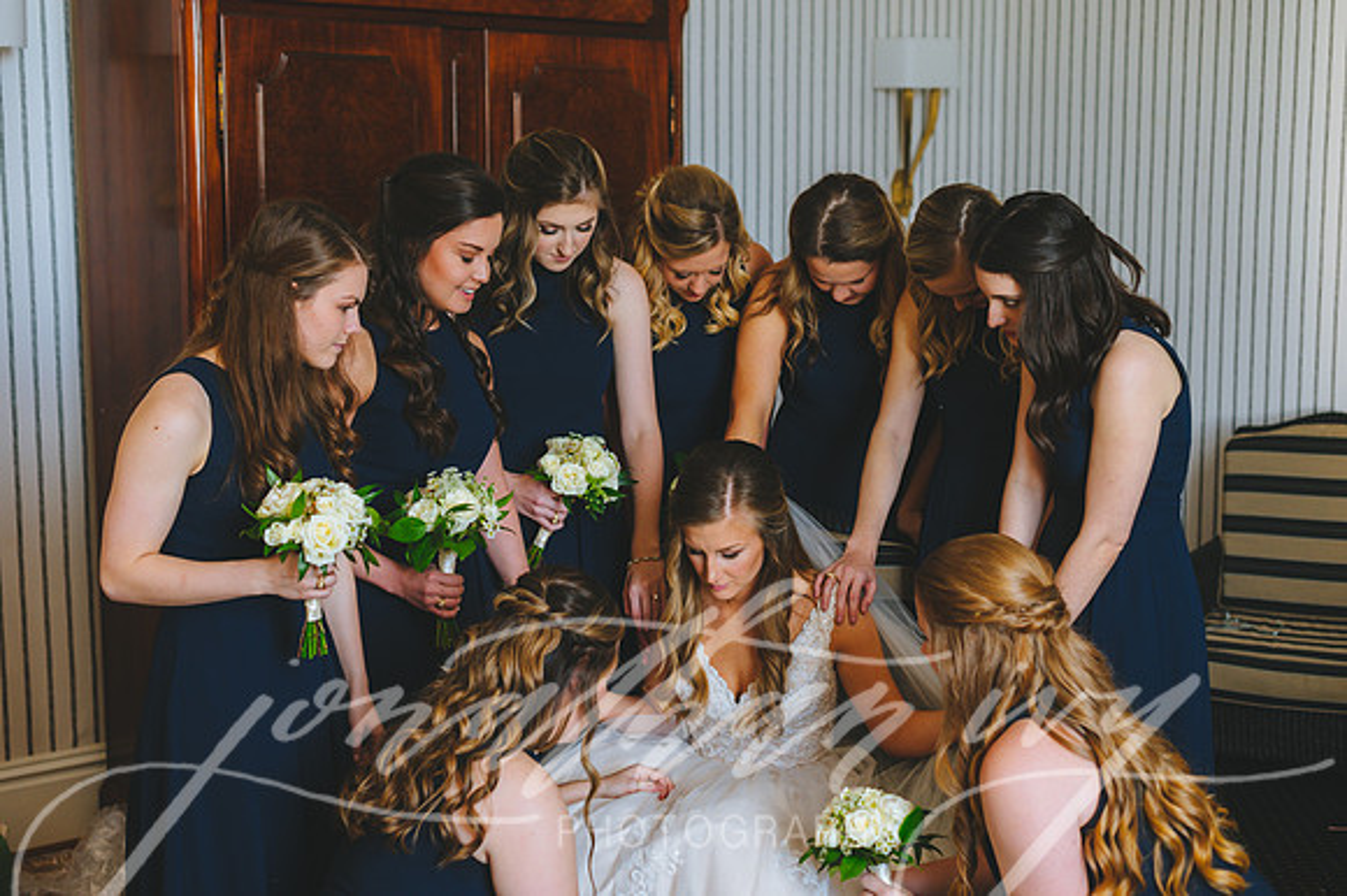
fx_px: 1870
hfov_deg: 39.6
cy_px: 448
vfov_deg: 27.0
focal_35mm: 50
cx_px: 674
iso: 500
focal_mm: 50
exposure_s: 1/200
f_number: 3.5
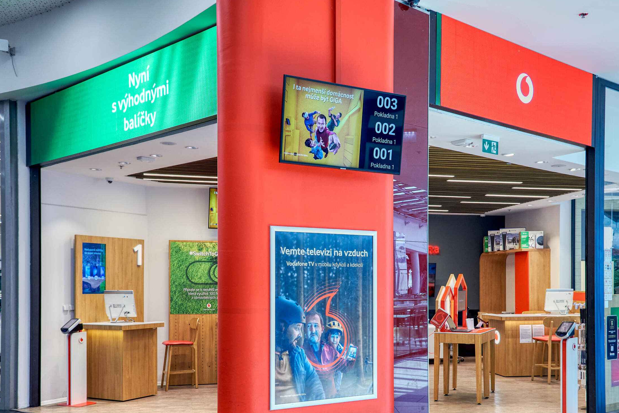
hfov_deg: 47.4
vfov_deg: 32.4
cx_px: 331
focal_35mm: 41
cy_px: 275
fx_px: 705
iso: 720
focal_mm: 30
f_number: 7.1
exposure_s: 1/40
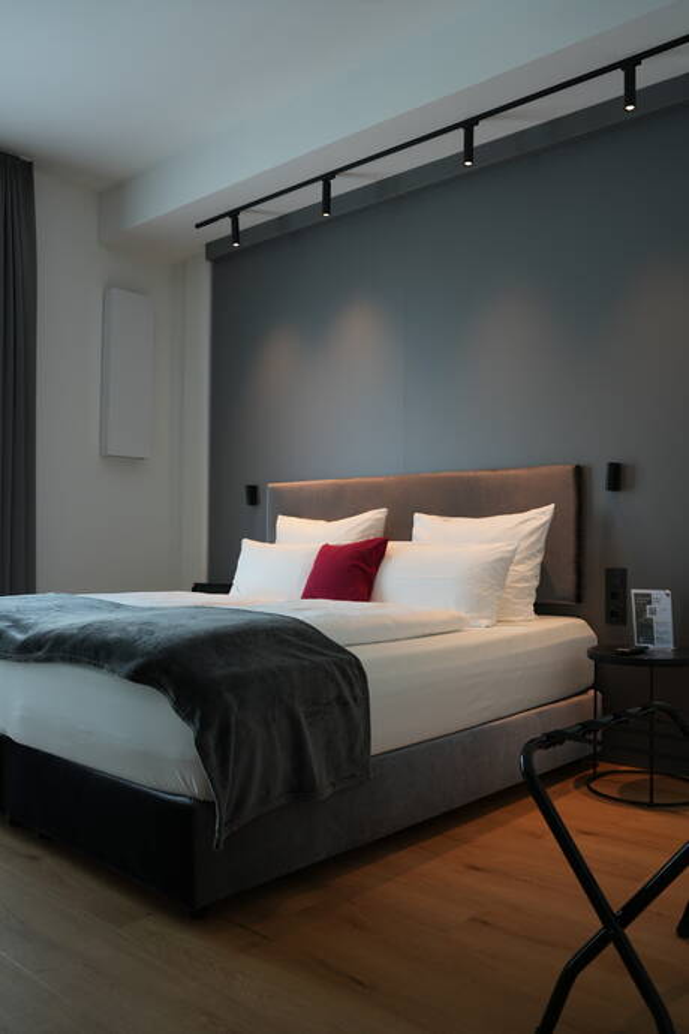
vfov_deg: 65.5
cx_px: 344
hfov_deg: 46.4
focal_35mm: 28
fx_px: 804
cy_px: 517
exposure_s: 1/160
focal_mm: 28
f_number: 4
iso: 800
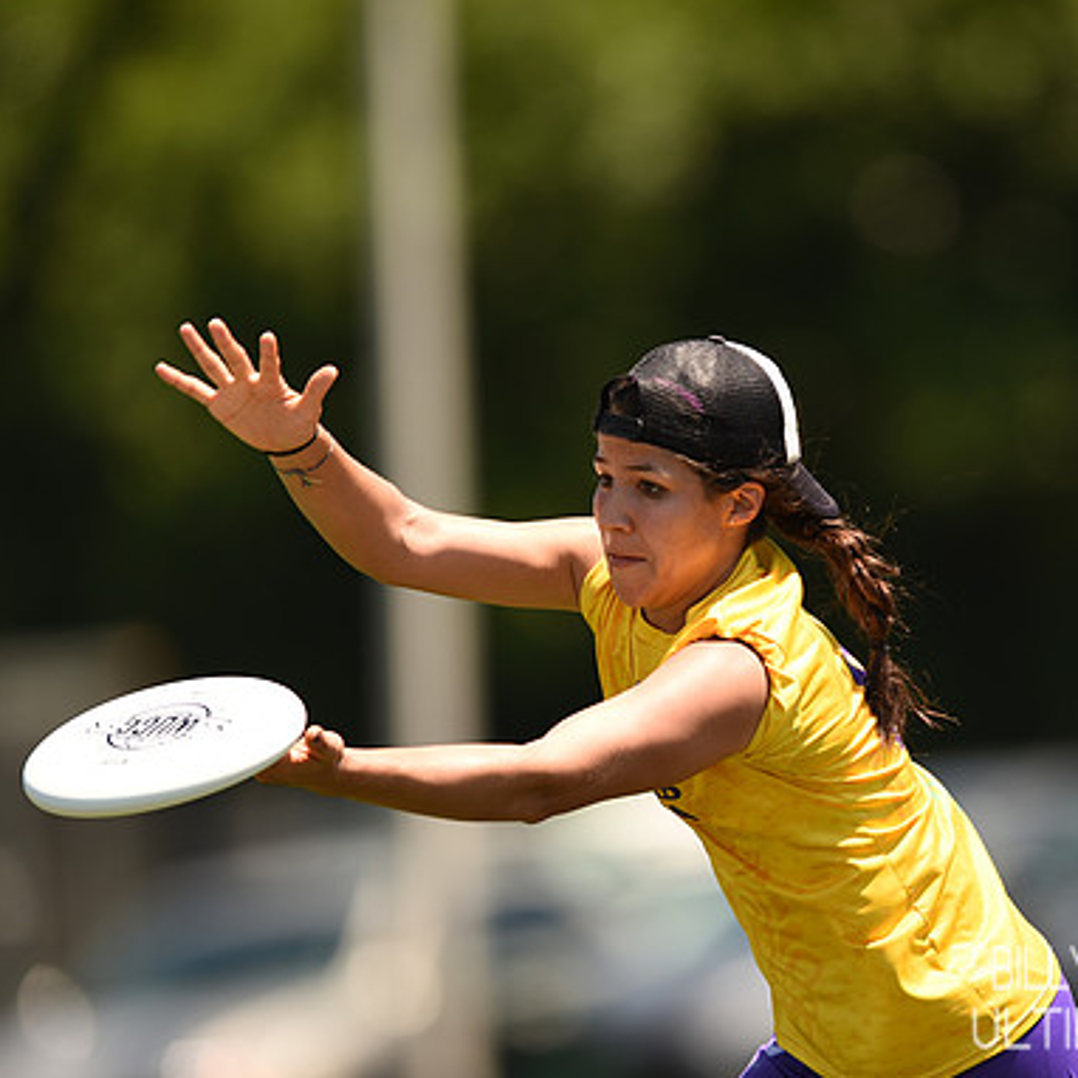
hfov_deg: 3.4
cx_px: 790
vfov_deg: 3.4
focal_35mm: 515
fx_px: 18145
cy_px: 540
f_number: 2.8
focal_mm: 400
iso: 100
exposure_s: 1/1000
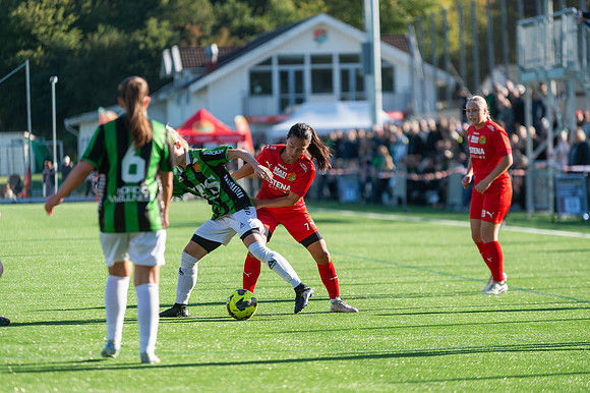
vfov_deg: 6.7
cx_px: 295
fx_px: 3332
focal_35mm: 203
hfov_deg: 10.1
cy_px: 196
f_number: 3.2
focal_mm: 200
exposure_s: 1/2000
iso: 320
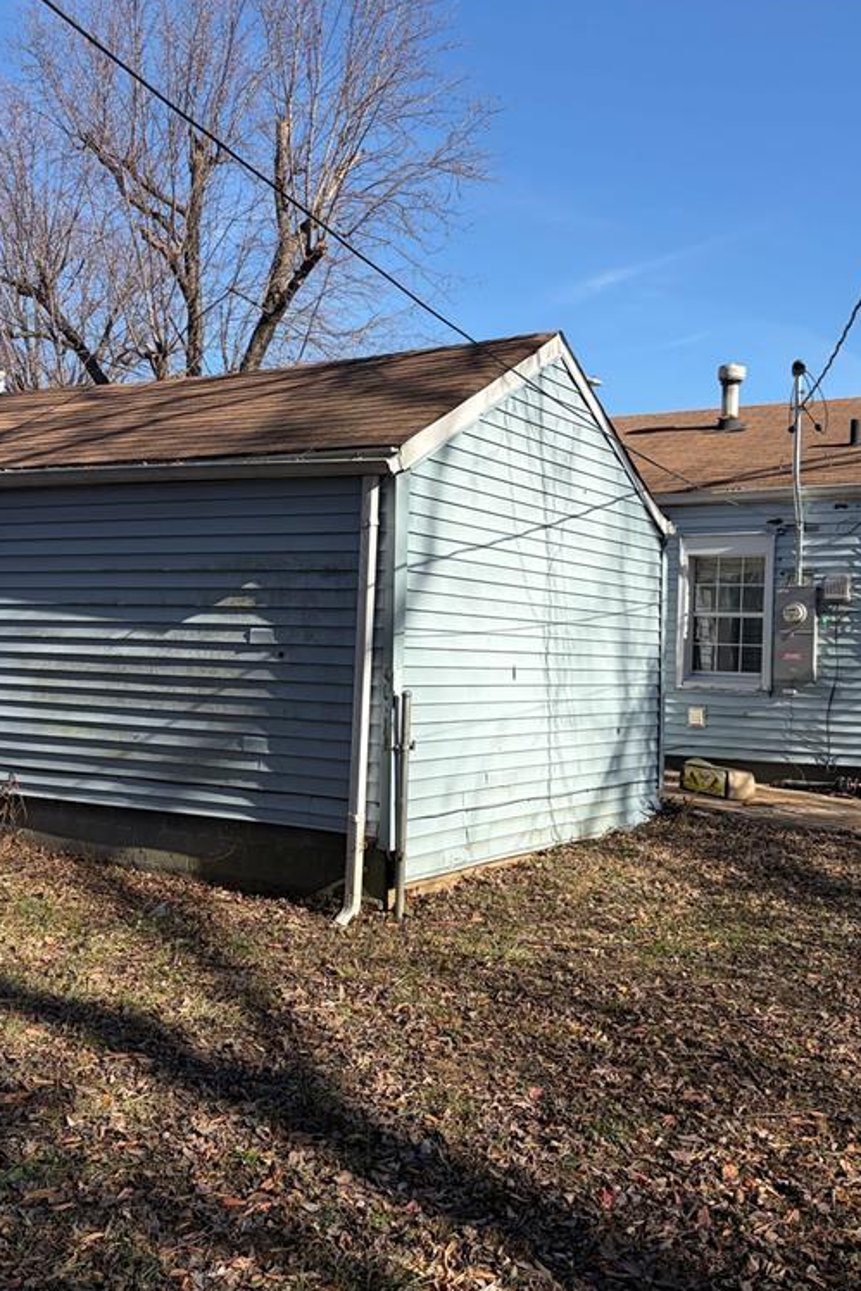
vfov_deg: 51.9
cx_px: 380
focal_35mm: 37
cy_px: 646
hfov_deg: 35.9
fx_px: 1327
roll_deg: -1.7
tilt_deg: +1.3
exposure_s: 1/2865
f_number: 1.6
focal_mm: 5.96
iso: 50
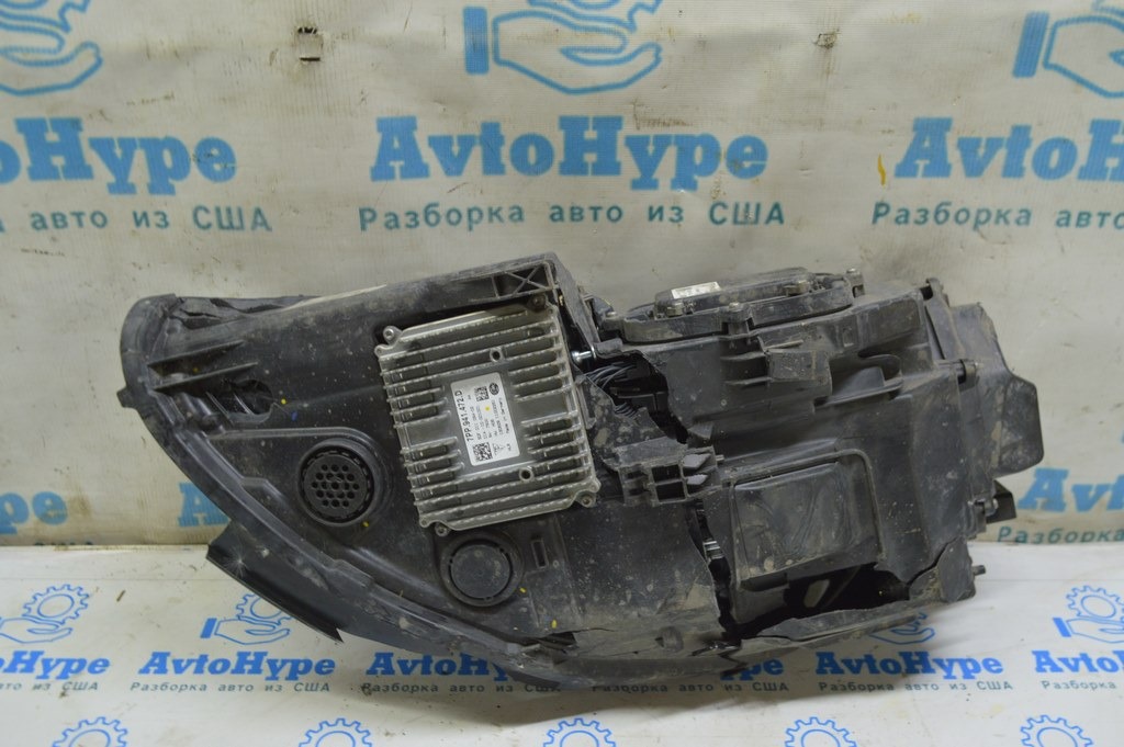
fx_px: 1123
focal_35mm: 36
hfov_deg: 53.2
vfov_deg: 36.8
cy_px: 374
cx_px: 562
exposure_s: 1/20
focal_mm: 24
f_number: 5.6
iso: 400
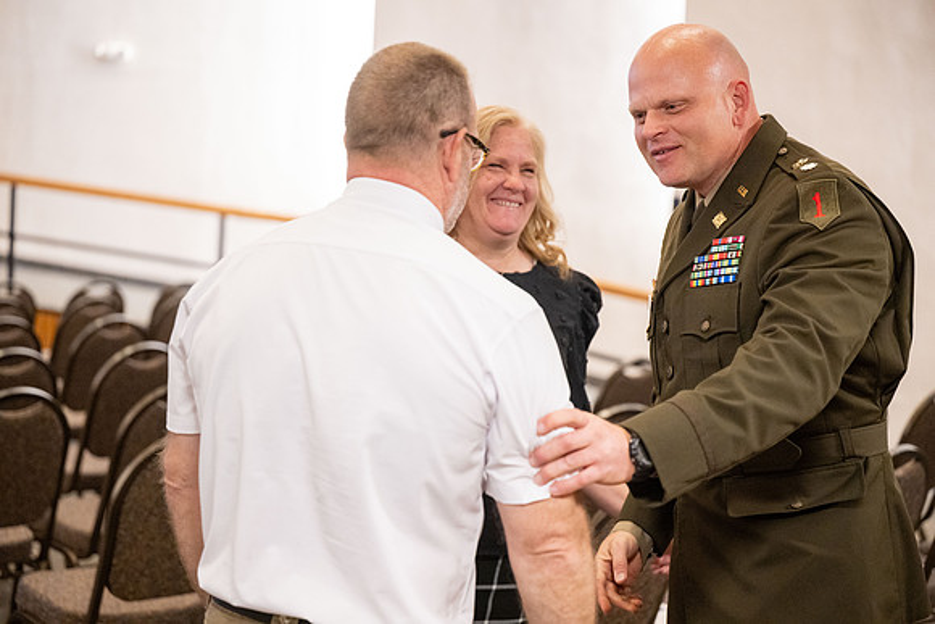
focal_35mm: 70
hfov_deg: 28.8
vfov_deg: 19.5
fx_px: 1818
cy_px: 312
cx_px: 468
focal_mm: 70
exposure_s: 1/200
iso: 5000
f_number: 2.8
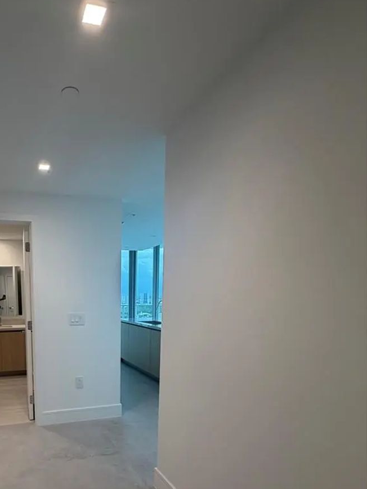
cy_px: 334
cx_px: 80
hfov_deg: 57.1
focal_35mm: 22
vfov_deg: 73.6
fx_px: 311
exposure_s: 1/120
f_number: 2.2
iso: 100
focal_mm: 2.22
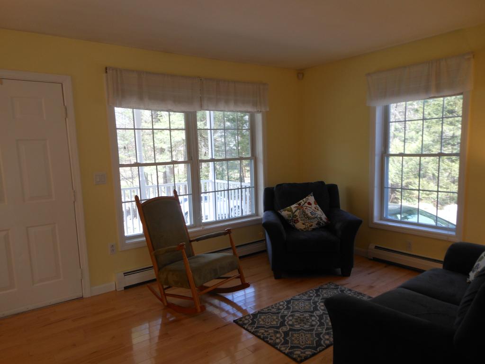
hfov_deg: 69.4
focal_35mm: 25
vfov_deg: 54.9
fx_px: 350
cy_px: 182
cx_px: 242
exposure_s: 1/40
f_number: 3.2
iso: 80
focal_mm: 4.5
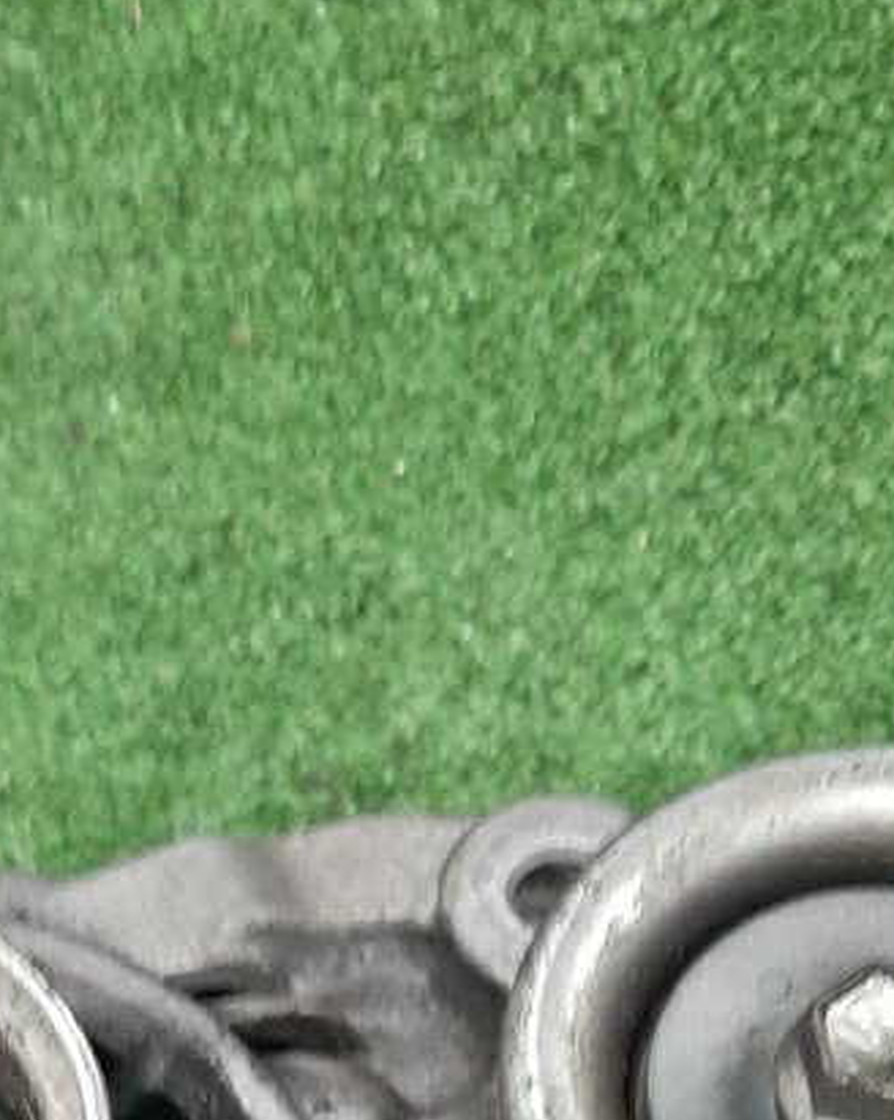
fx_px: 2948
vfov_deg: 19.7
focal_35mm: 89
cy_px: 1469
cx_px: 174
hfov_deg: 17.1
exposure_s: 1/25
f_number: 1.7
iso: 221
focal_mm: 3.93
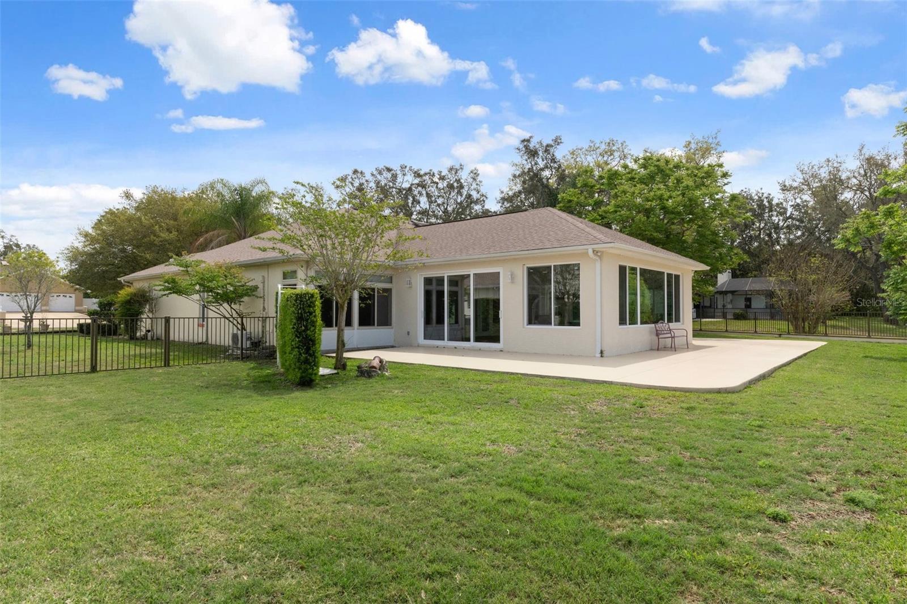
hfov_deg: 85.4
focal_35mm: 20
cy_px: 302
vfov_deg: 63.2
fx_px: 491
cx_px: 454
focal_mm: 13
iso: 320
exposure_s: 1/750
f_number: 8
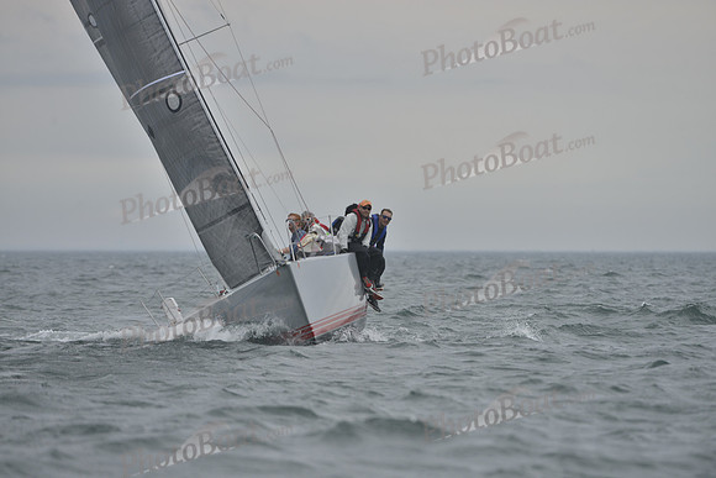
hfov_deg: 6.9
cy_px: 239
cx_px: 358
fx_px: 5968
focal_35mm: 300
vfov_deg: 4.6
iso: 400
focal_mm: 300
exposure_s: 1/800
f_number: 7.1
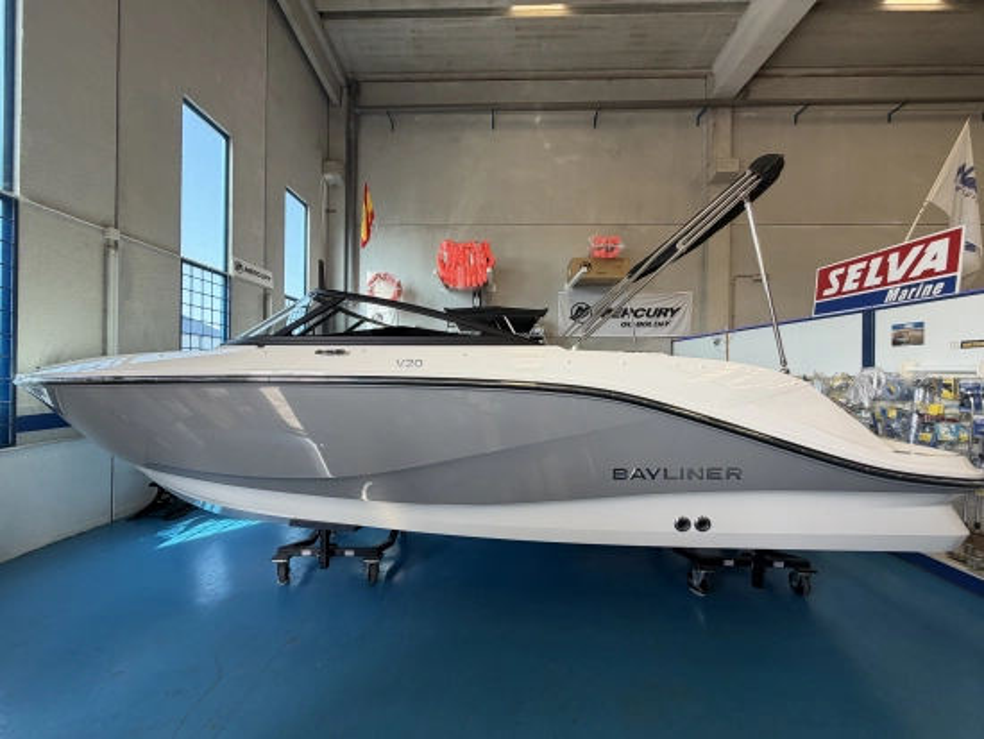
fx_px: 398
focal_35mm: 14
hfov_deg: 102.0
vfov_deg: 85.7
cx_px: 492
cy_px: 370
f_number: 2.2
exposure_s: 1/129
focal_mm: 2.22
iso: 50
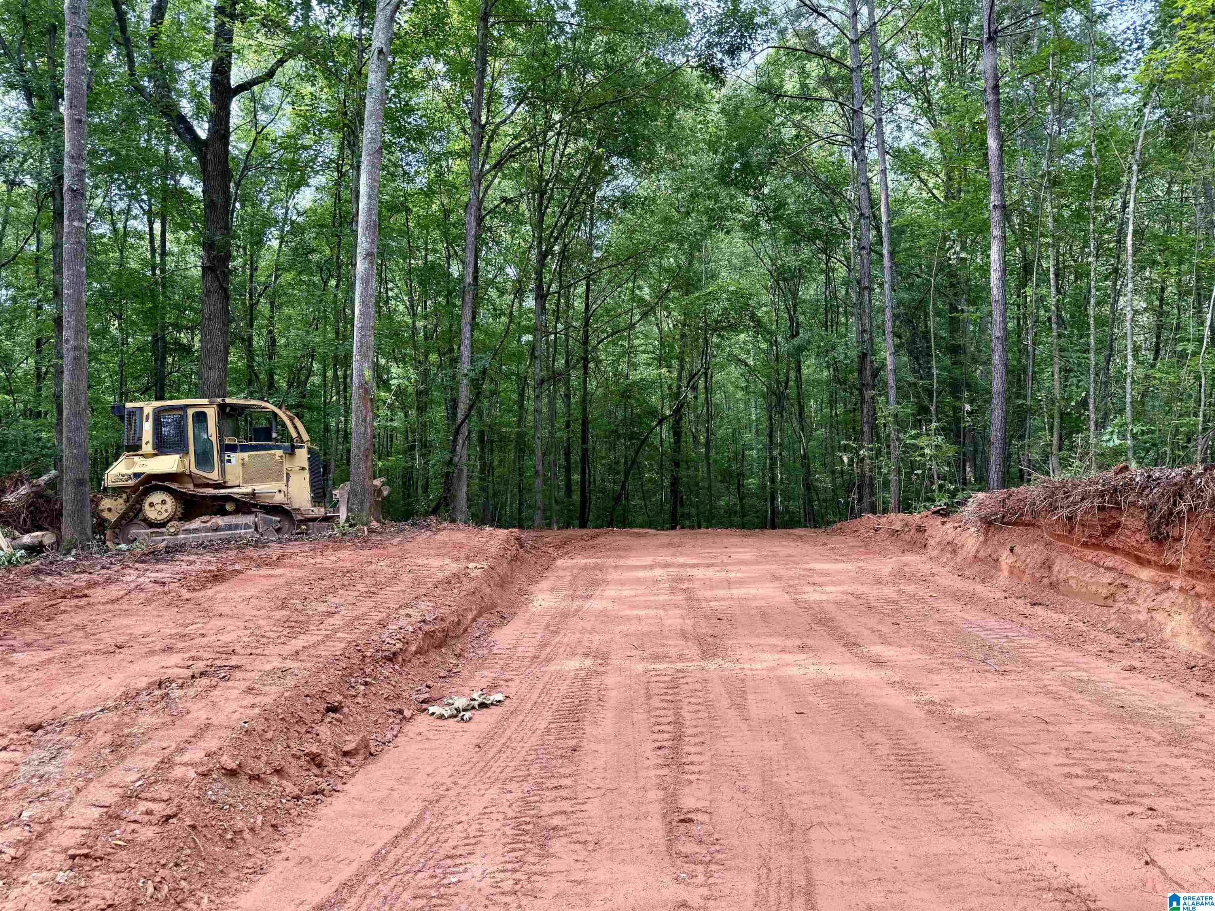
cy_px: 456
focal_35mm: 24
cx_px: 608
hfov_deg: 71.6
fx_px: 842
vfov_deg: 56.8
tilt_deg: +1.6
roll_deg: +2.1
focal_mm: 6.76
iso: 80
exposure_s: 1/297
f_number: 1.78
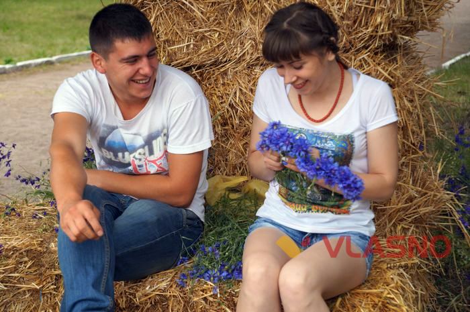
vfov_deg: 15.2
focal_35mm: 90
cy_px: 156
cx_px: 235
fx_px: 1174
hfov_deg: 22.6
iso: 125
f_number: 5.6
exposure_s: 1/160
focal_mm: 60
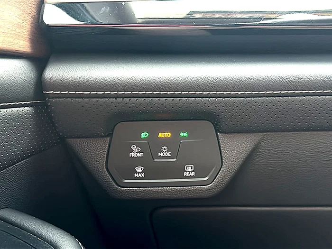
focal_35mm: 32
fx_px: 307
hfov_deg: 56.8
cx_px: 166
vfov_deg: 44.2
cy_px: 124
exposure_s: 1/40
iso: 500
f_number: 1.78
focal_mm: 6.86
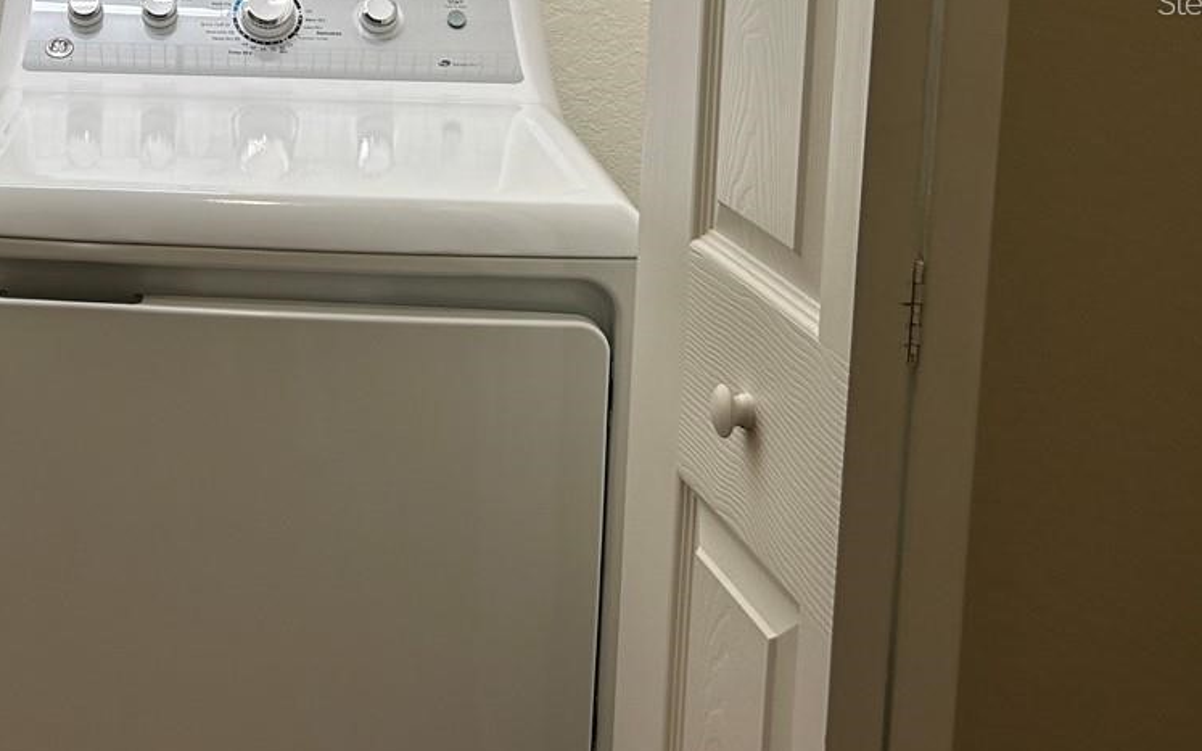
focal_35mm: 59
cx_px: 23
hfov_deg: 32.1
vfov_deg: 21.3
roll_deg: +0.6
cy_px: 2
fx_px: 1933
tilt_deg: -9.3
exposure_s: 1/120
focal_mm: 5.7
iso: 50
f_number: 1.5
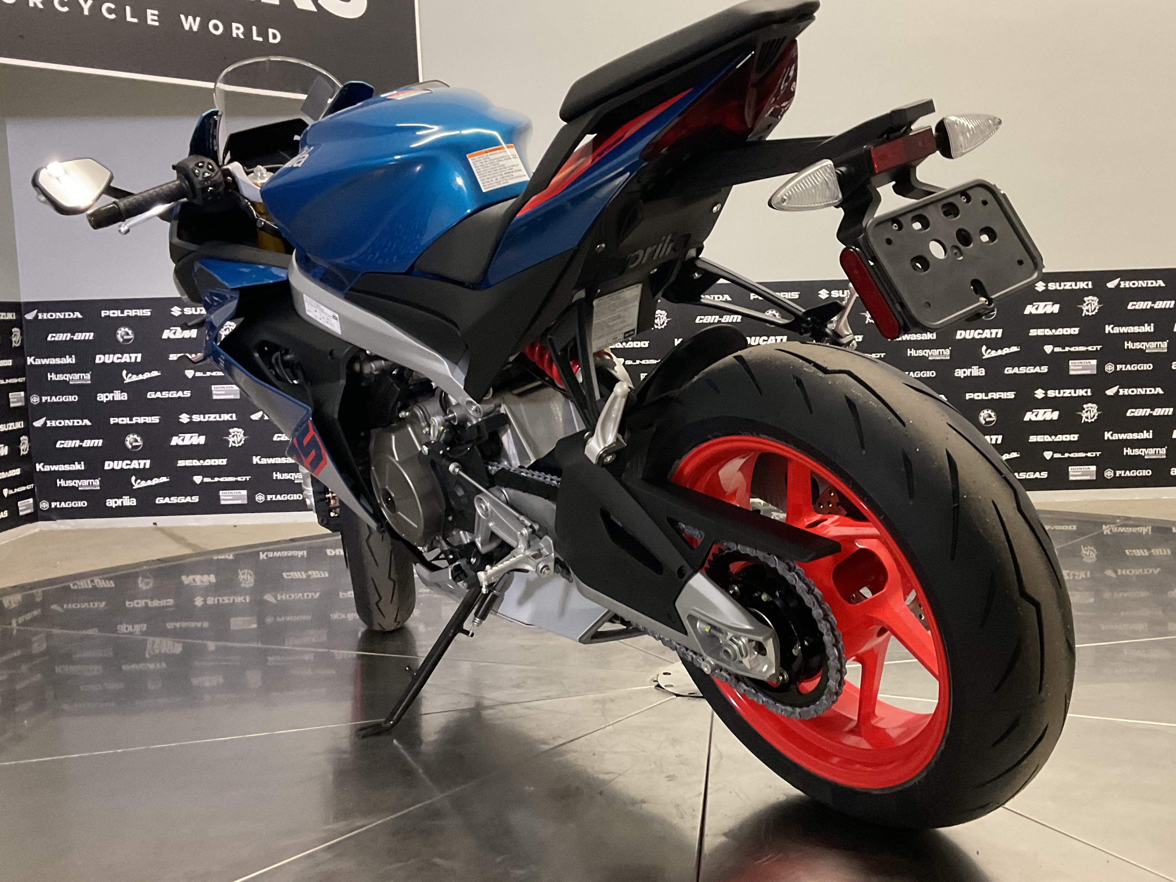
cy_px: 444
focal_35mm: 36
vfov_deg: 39.7
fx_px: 1223
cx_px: 670
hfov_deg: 51.2
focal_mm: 3
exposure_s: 1/40
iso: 250
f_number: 1.8
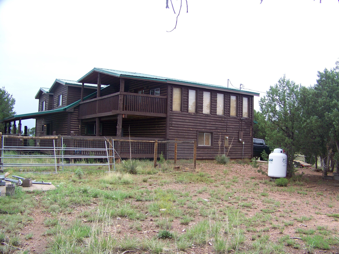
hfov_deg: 51.4
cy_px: 127
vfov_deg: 39.7
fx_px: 353
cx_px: 170
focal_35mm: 36
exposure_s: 1/250
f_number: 2.8
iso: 64
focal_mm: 5.85
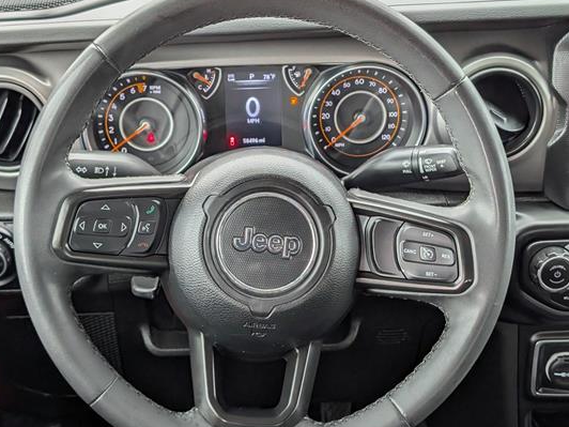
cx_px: 280
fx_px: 970
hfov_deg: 32.7
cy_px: 231
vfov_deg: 24.8
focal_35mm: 59
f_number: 1.68
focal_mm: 6.9
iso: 92
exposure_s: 1/263
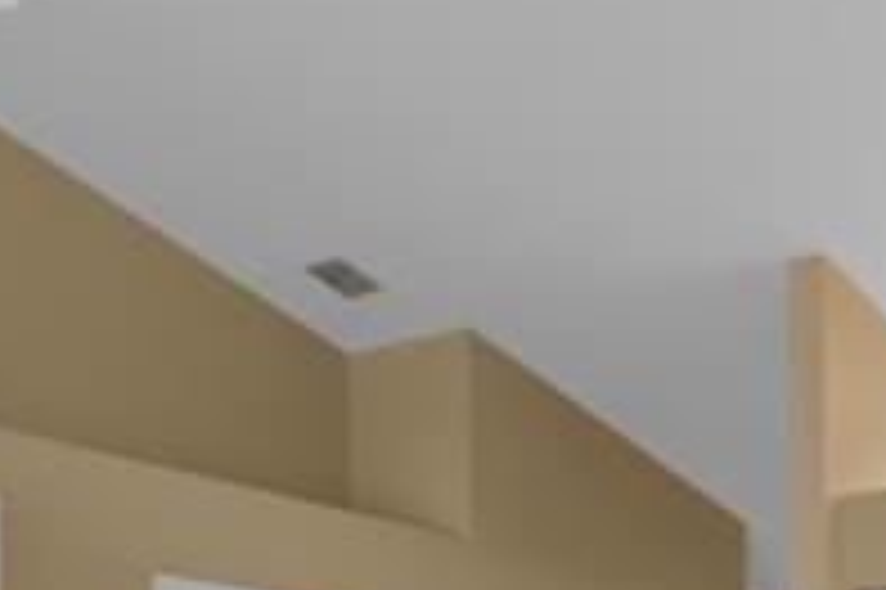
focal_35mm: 83
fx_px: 2041
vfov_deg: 15.2
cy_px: 892
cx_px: -126
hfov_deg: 22.8
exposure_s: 2
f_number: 9
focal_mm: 16
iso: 100
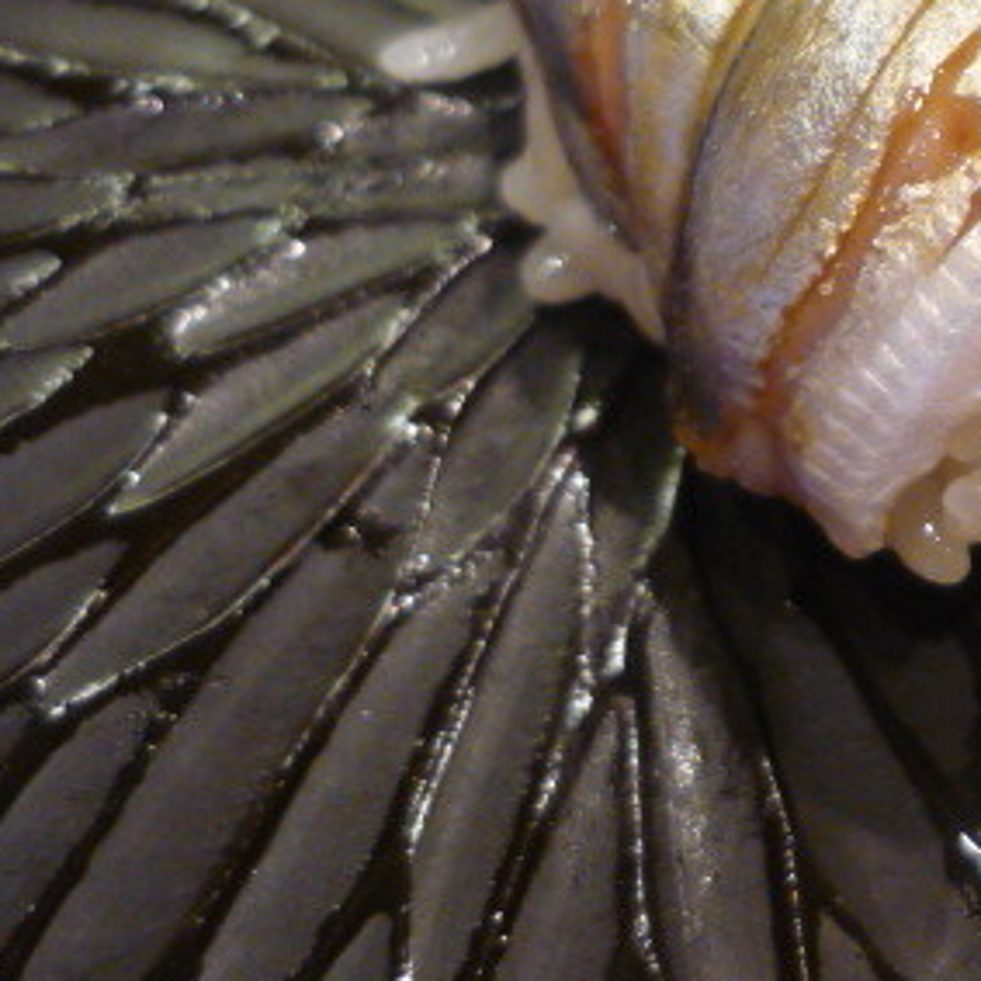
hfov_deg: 25.1
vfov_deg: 25.6
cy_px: 173
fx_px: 2116
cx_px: 922
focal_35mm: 66
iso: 400
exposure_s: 1/20
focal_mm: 5.5
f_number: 2.8
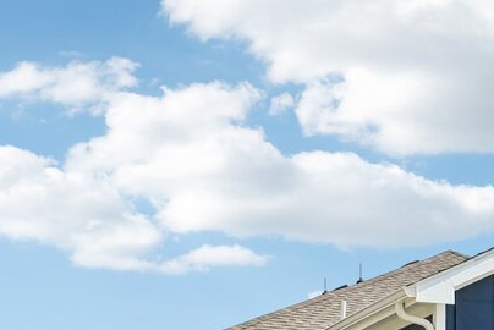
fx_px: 1222
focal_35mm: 89
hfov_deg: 21.0
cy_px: 420
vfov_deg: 14.8
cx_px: 621
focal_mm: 30
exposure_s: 1/1600
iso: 400
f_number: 8
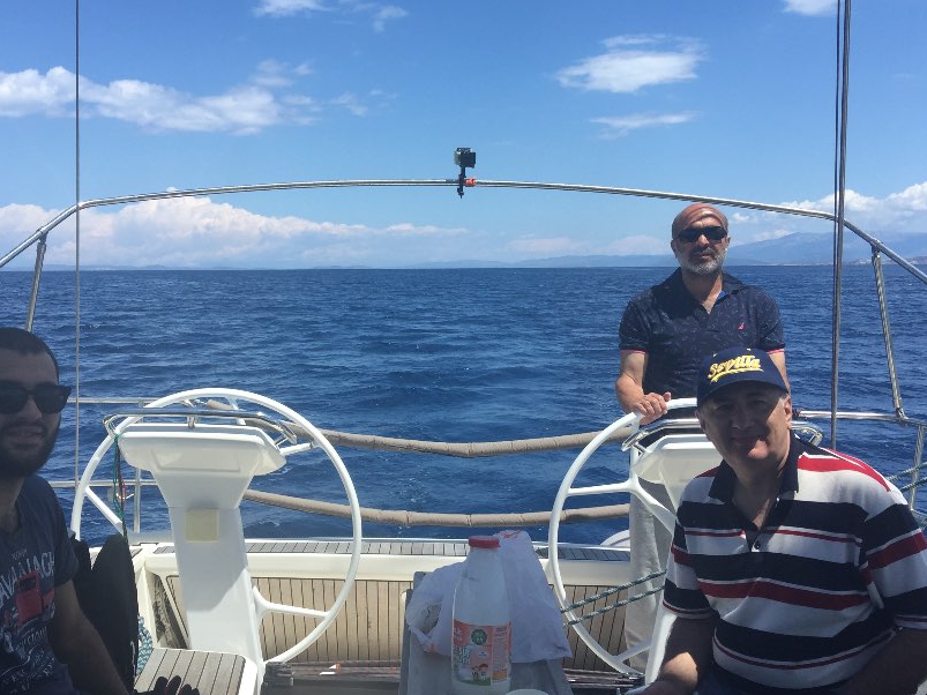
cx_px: 405
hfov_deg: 50.0
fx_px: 991
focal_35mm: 37
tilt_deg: -4.4
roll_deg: -0.3
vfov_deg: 38.7
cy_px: 350
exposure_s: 1/1883
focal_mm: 4.15
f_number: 2.2
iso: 32
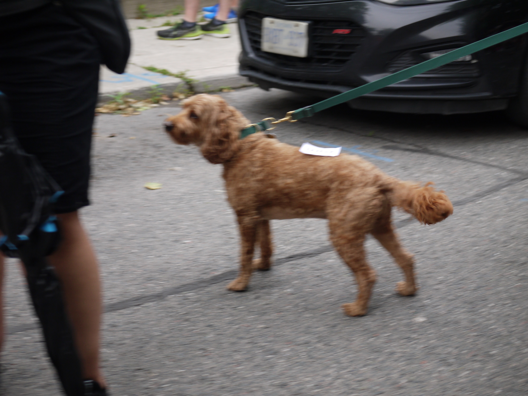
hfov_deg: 27.8
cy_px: 198
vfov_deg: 21.0
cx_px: 264
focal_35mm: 70
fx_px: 1068
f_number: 2.8
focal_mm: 35
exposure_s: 1/125
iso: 160
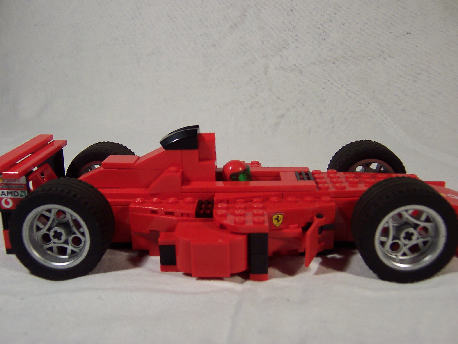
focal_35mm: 36
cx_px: 229
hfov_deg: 51.4
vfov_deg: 39.7
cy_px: 172
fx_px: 476
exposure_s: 1/60
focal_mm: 5.6
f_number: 2.8
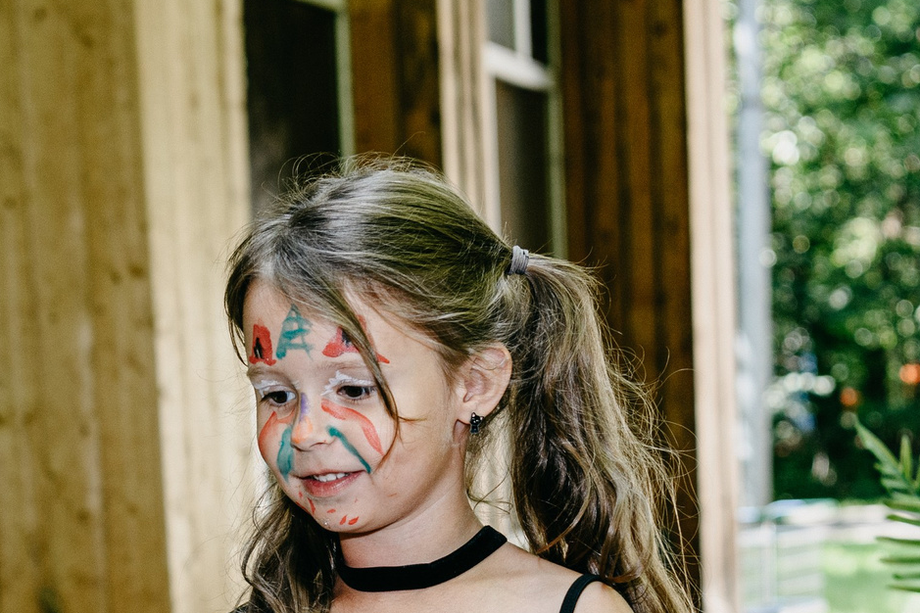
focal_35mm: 109
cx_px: 224
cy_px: 704
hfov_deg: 18.6
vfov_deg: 12.3
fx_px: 2785
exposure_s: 1/160
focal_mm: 40
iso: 320
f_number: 3.5
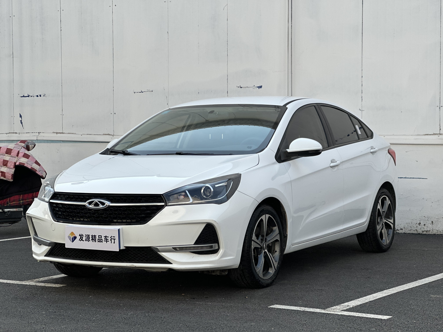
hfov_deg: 25.3
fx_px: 985
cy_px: 166
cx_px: 222
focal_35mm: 77
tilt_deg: -0.7
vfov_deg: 19.1
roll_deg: +0.6
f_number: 2.8
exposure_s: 1/544
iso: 32
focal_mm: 9
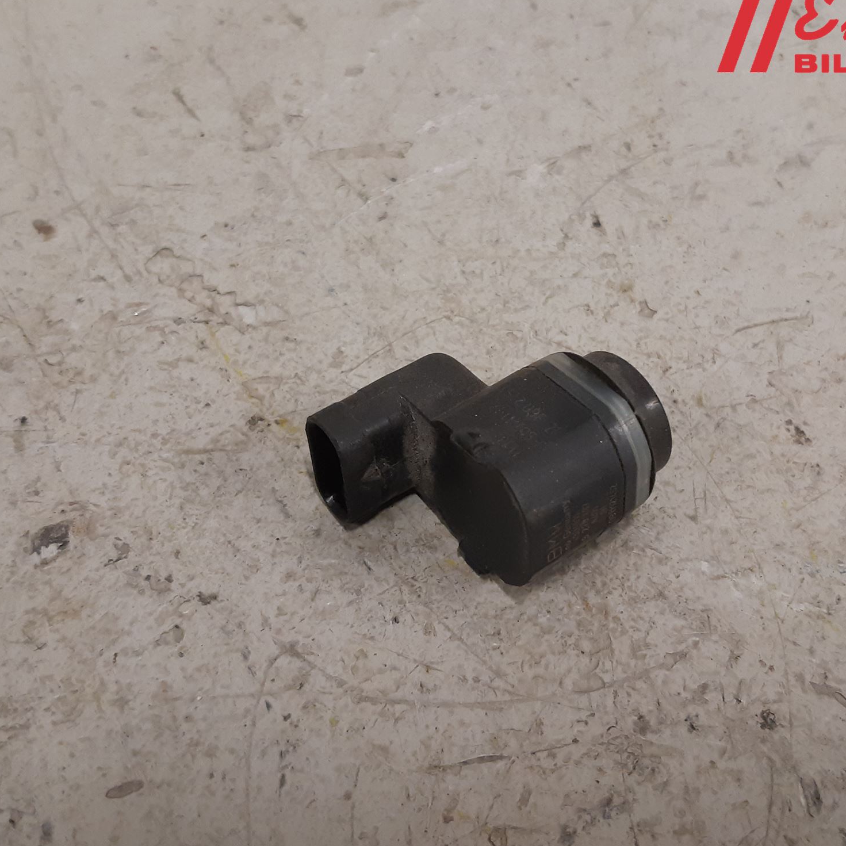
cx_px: 481
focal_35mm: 32
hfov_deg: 50.9
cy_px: 417
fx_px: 885
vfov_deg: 51.1
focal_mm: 3.93
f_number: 1.7
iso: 200
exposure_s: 1/50
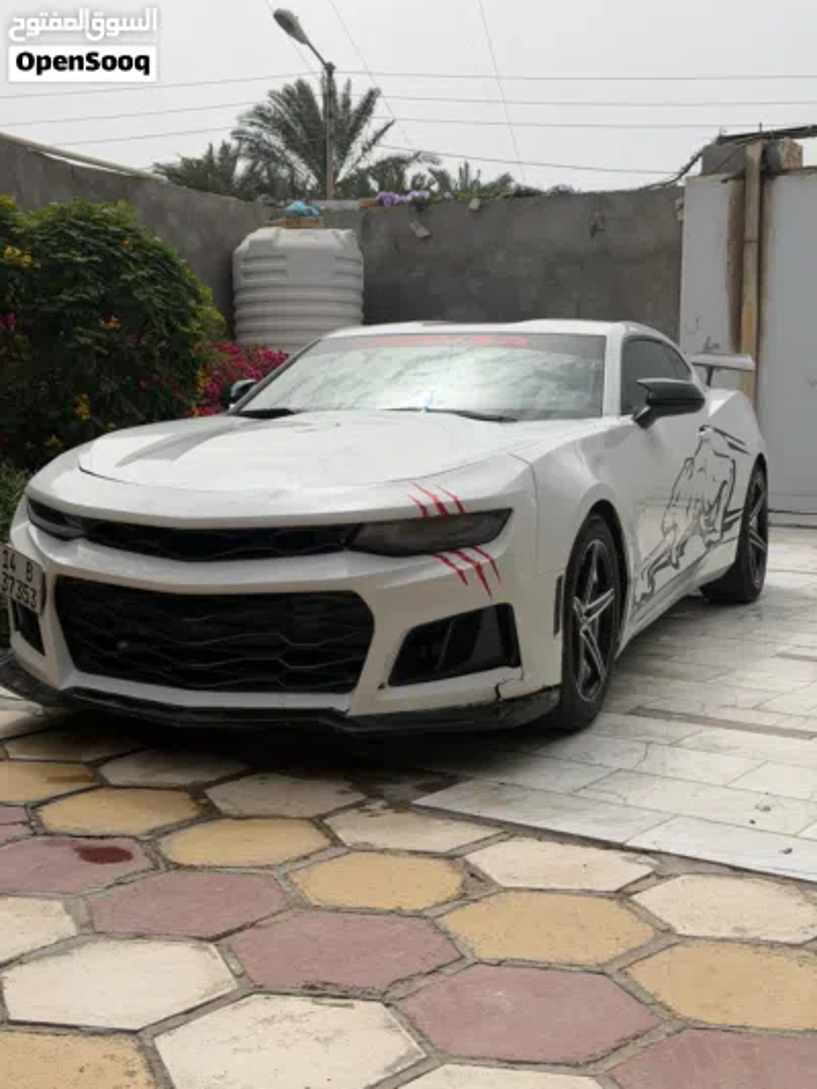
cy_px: 544
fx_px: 1510
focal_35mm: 48
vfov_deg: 39.6
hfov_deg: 30.3
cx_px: 408
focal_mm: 6.76
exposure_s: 1/7143
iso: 64
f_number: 1.78
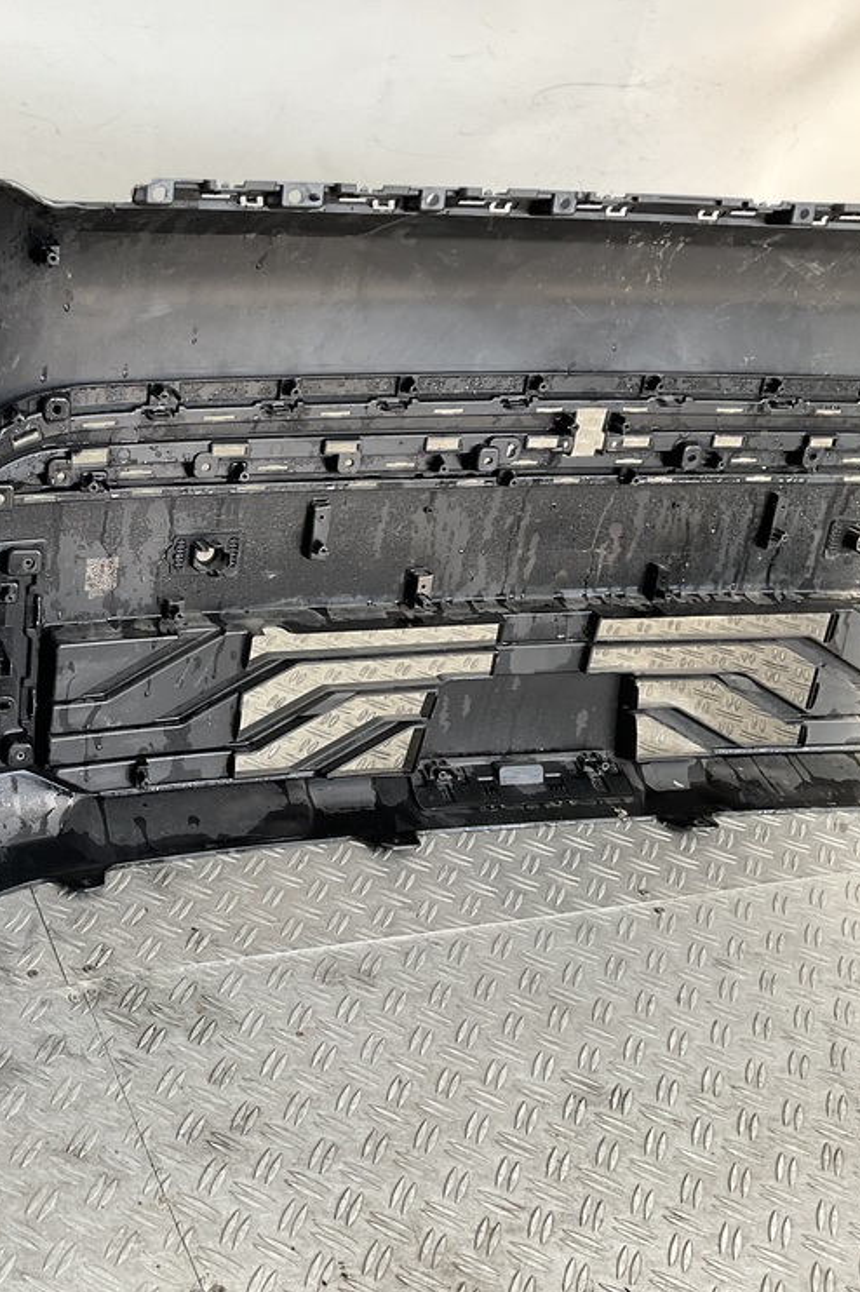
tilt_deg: -30.7
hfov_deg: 31.1
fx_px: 1470
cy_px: 643
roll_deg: -7.6
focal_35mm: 41
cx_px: 89
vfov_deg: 47.4
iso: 20
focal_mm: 3
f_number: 1.8
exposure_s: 1/120
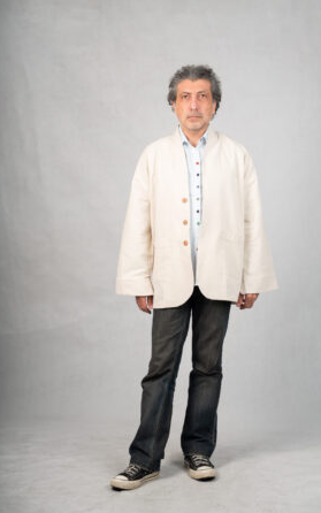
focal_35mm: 72
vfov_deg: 28.6
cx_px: 169
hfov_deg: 18.1
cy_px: 258
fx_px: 1007
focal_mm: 70
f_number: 5.6
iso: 100
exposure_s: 1/160
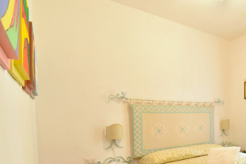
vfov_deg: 47.5
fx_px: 178
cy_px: 125
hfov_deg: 63.6
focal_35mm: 26
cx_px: 196
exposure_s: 1/1.6
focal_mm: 10
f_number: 11
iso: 400
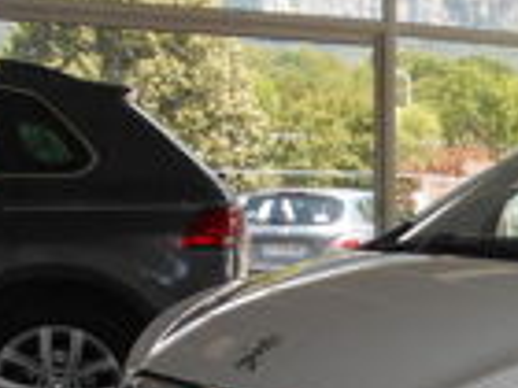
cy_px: 510
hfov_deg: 20.3
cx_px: 655
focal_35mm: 89
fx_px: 1332
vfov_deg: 15.7
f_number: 3.2
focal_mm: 4.6
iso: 80
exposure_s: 1/200
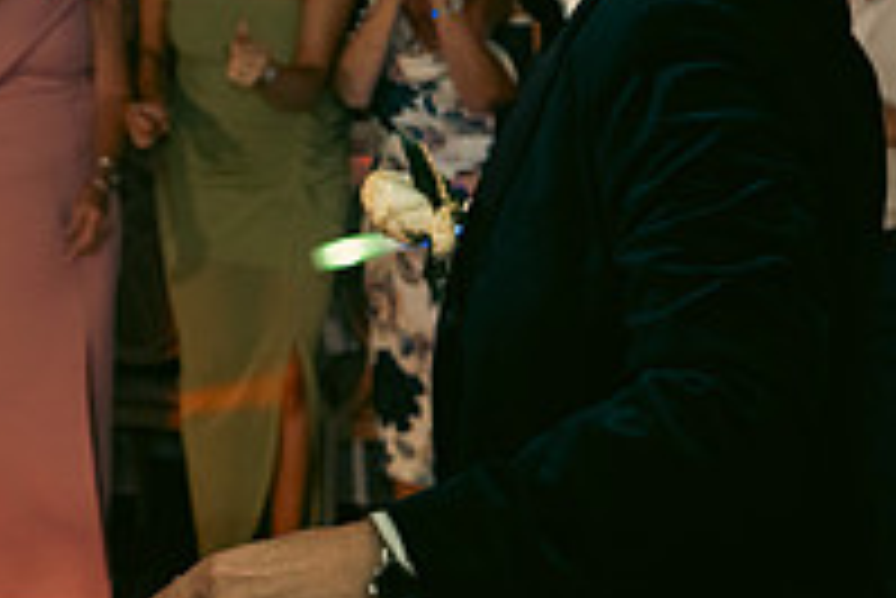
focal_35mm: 108
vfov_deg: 12.7
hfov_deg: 18.9
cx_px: 405
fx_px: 2690
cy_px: 155
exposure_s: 1/160
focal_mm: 37
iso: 2500
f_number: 3.5
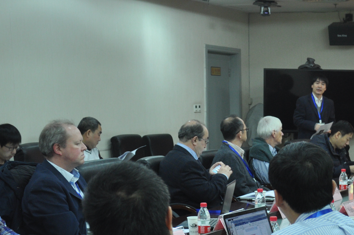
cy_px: 200
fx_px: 923
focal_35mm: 94
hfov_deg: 21.2
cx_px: 328
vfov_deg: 14.4
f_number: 4.2
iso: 720
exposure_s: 1/15
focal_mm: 32
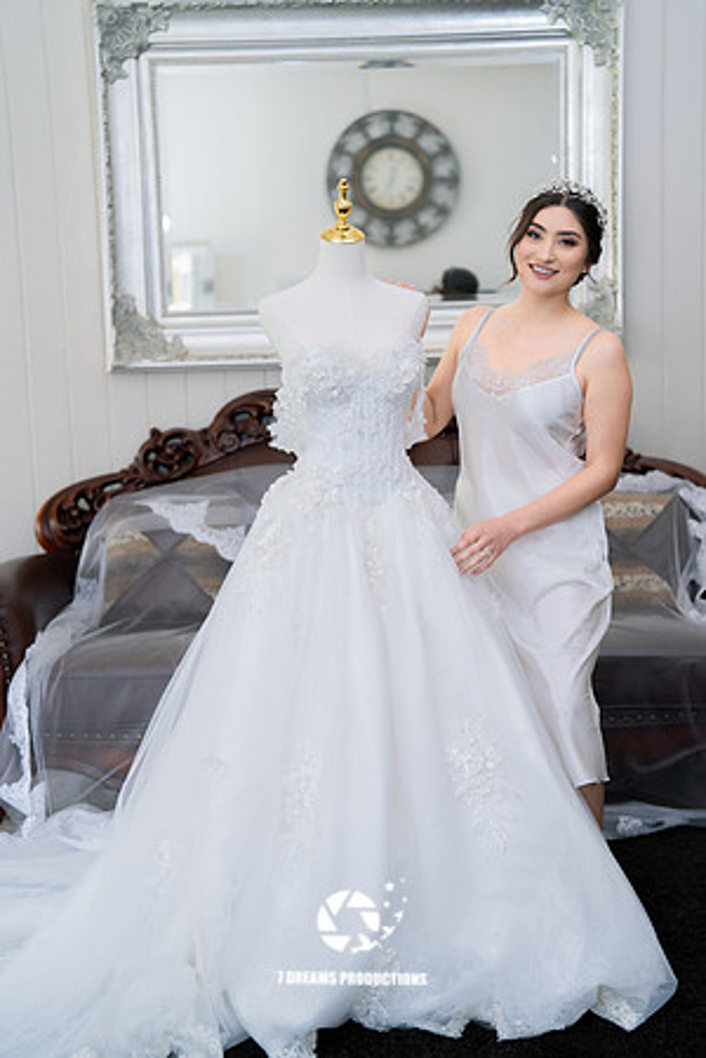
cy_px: 529
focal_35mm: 50
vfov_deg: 39.6
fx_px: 1471
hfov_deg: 27.0
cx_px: 353
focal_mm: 50
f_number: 2
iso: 640
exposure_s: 1/200
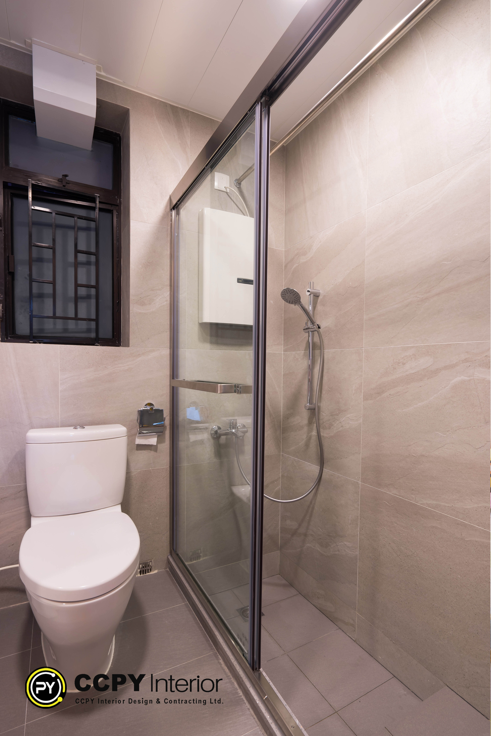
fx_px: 430
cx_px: 246
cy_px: 368
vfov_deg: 81.2
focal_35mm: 21
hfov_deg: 59.5
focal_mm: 21
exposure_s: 1/80
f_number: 7.1
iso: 1000
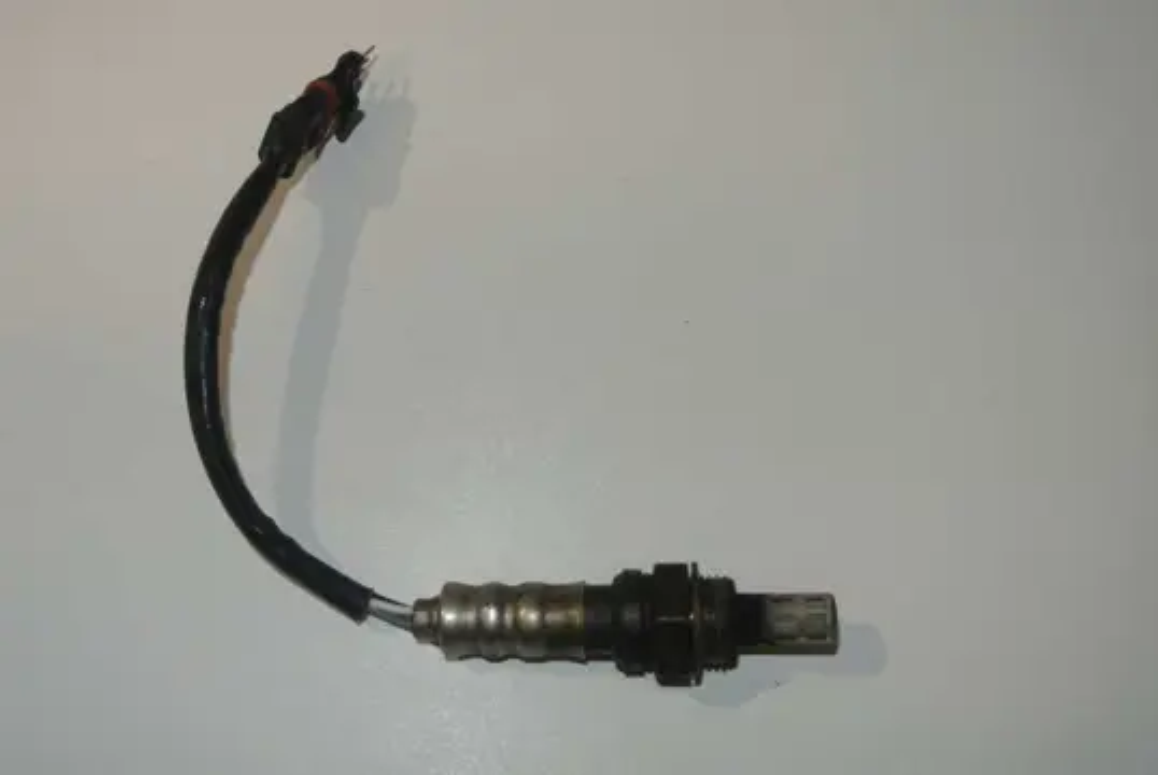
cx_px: 579
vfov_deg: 30.6
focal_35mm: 44
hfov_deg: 44.5
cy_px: 388
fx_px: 1417
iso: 200
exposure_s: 1/60
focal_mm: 16.3
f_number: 4.2
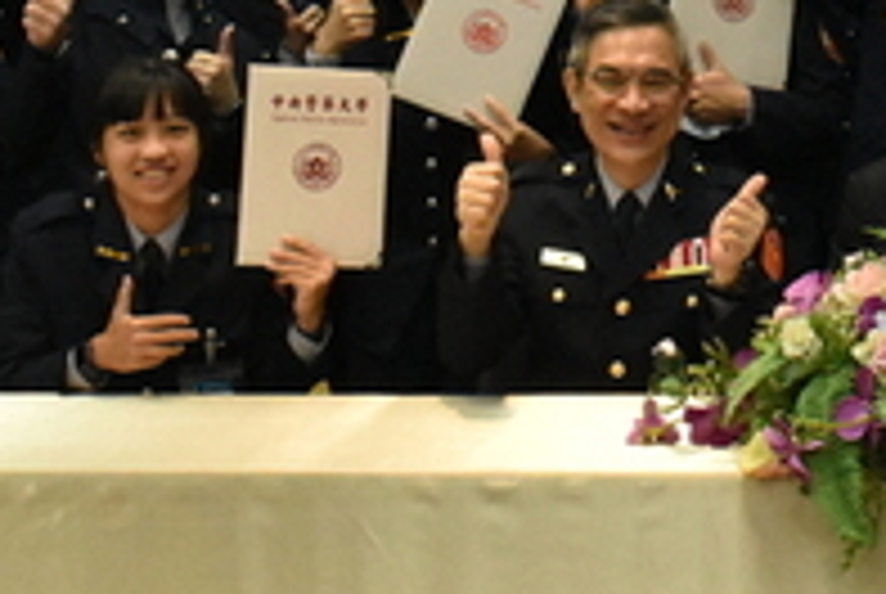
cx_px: 1007
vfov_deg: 11.9
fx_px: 2755
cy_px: -182
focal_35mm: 112
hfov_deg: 17.6
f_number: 9
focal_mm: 21
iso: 6400
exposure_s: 1/320
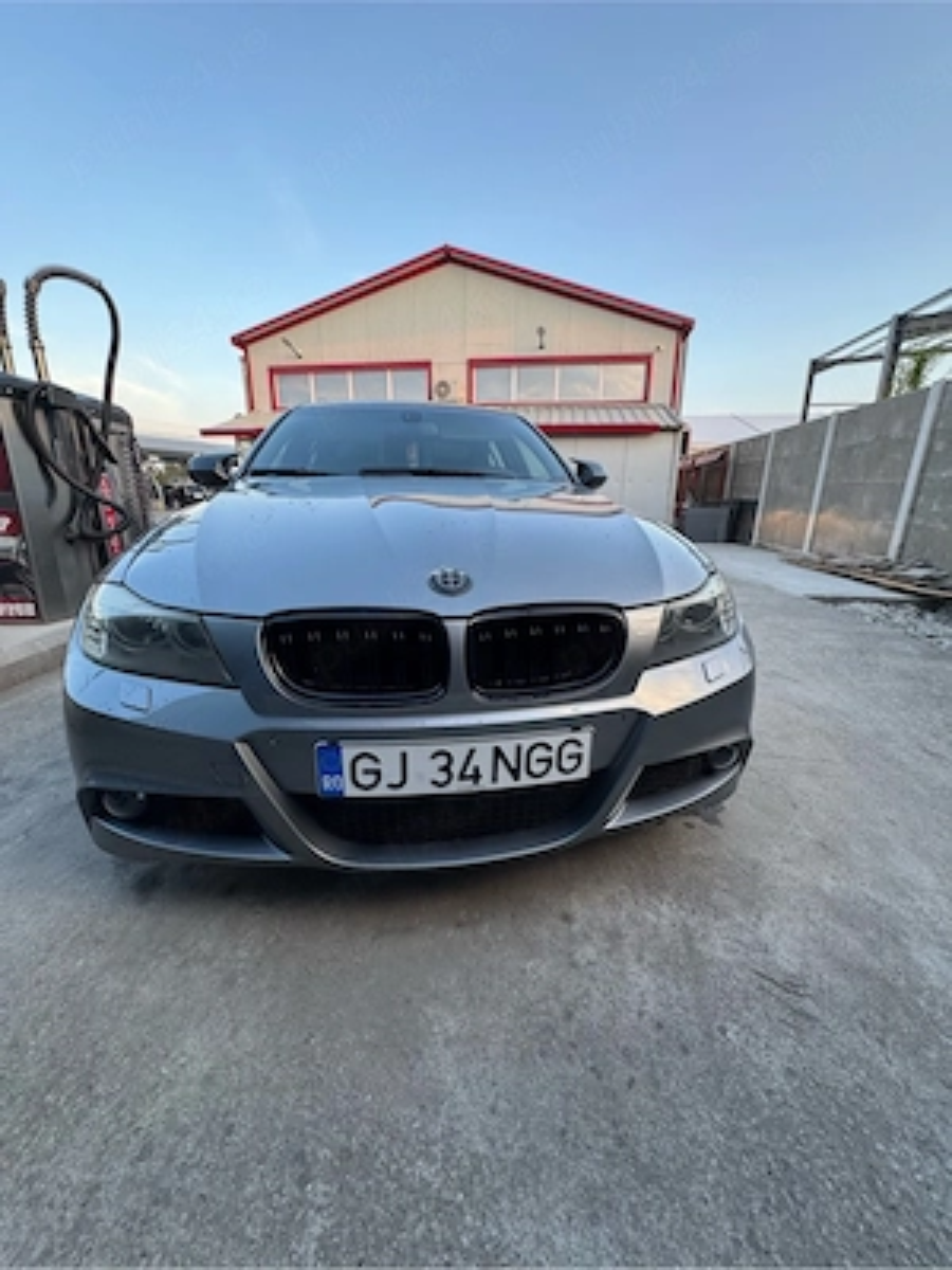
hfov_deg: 85.7
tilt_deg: -16.4
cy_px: 635
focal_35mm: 14
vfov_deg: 102.1
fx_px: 513
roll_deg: -0.6
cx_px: 476
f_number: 2.2
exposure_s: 1/99
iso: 100
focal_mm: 2.22
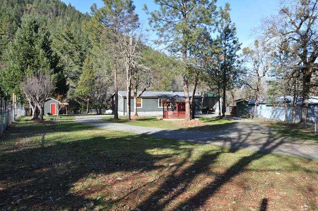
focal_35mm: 27
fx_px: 238
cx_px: 159
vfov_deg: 47.8
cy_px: 106
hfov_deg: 67.4
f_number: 8
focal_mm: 18
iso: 200
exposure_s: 1/250
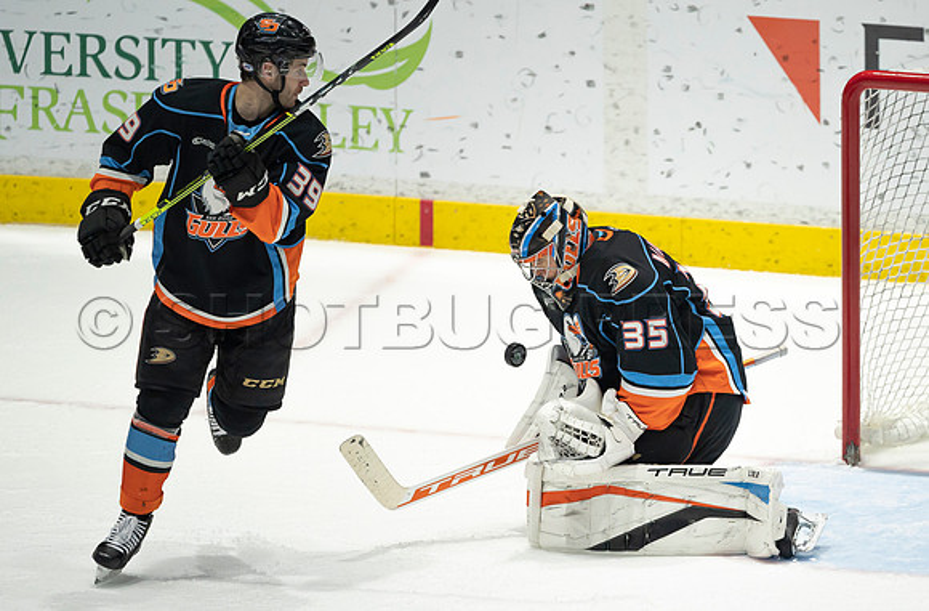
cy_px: 383
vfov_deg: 1.6
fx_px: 21862
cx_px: 639
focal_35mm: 851
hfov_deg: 2.4
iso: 1600
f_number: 4
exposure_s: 1/640
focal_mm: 600
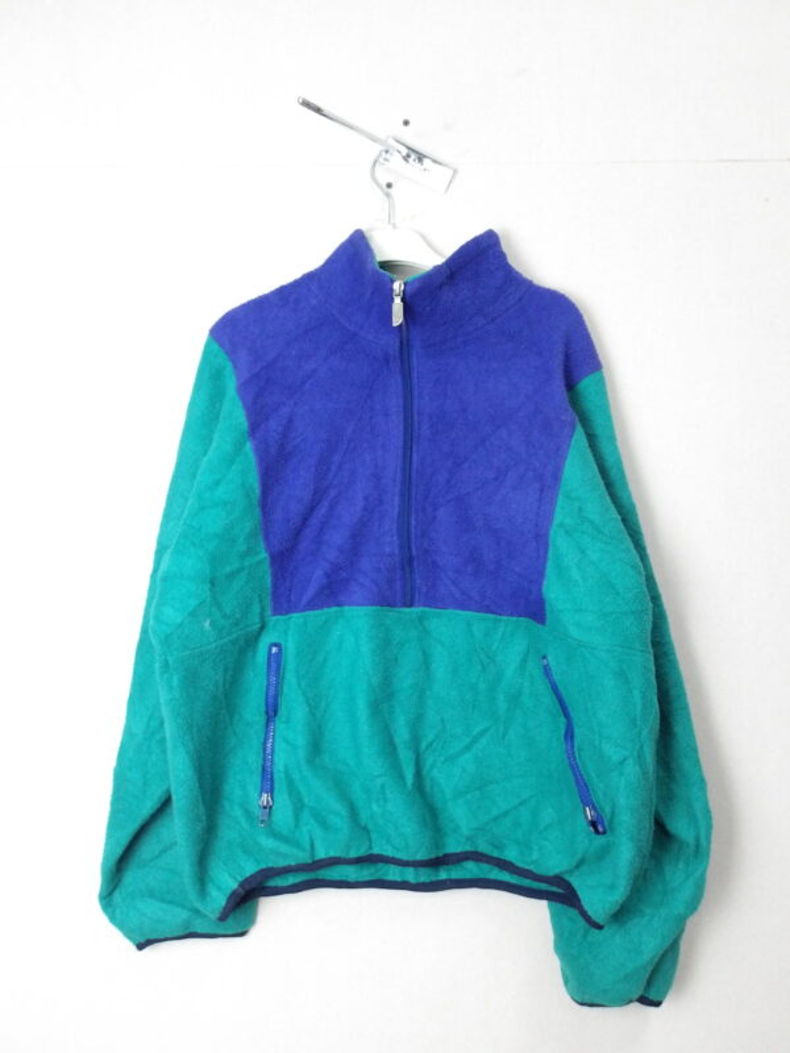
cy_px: 526
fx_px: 822
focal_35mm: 27
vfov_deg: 65.3
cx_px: 395
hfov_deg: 51.4
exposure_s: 1/60
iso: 800
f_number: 3
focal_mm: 4.9
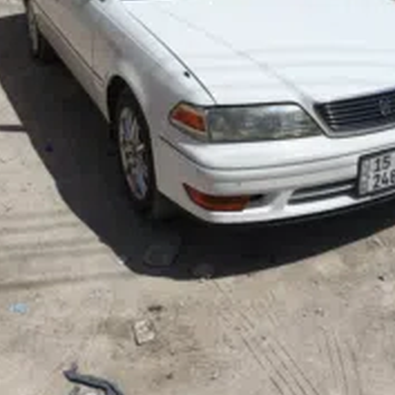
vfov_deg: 34.5
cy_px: 31
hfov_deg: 36.6
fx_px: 594
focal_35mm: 46
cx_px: 245
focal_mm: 5.25
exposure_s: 1/973
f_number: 1.7
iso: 50
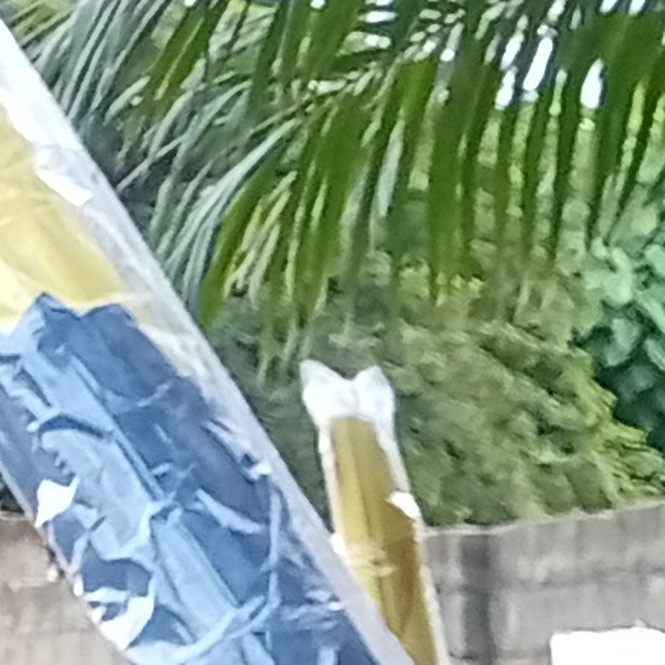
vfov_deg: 7.2
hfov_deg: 6.2
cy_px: 1797
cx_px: 2820
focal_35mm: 223
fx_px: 4847
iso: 74
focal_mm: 3.84
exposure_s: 1/50
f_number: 1.8
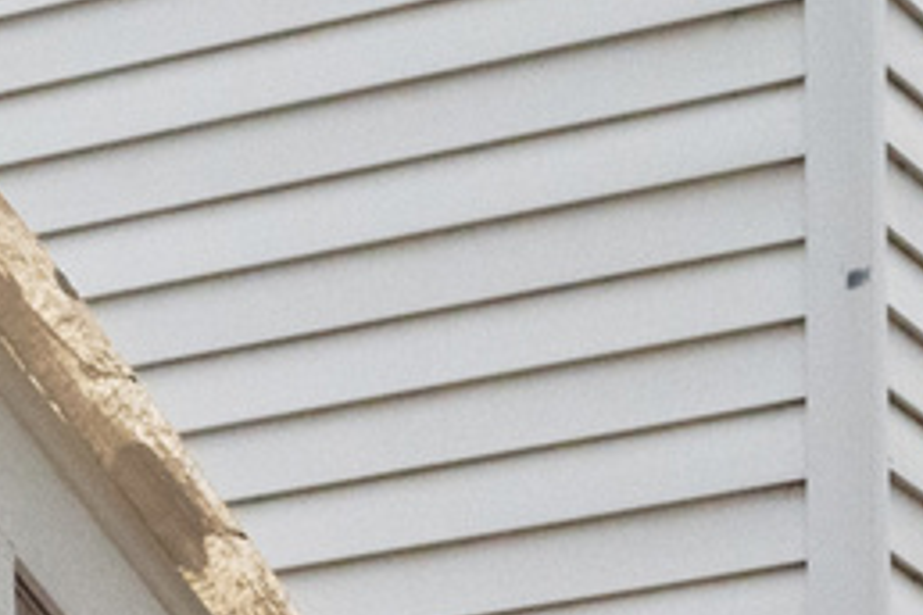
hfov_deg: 8.0
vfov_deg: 5.2
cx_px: -1227
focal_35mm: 238
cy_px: 2265
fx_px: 6102
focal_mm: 30
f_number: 8
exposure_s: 1/400
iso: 1600
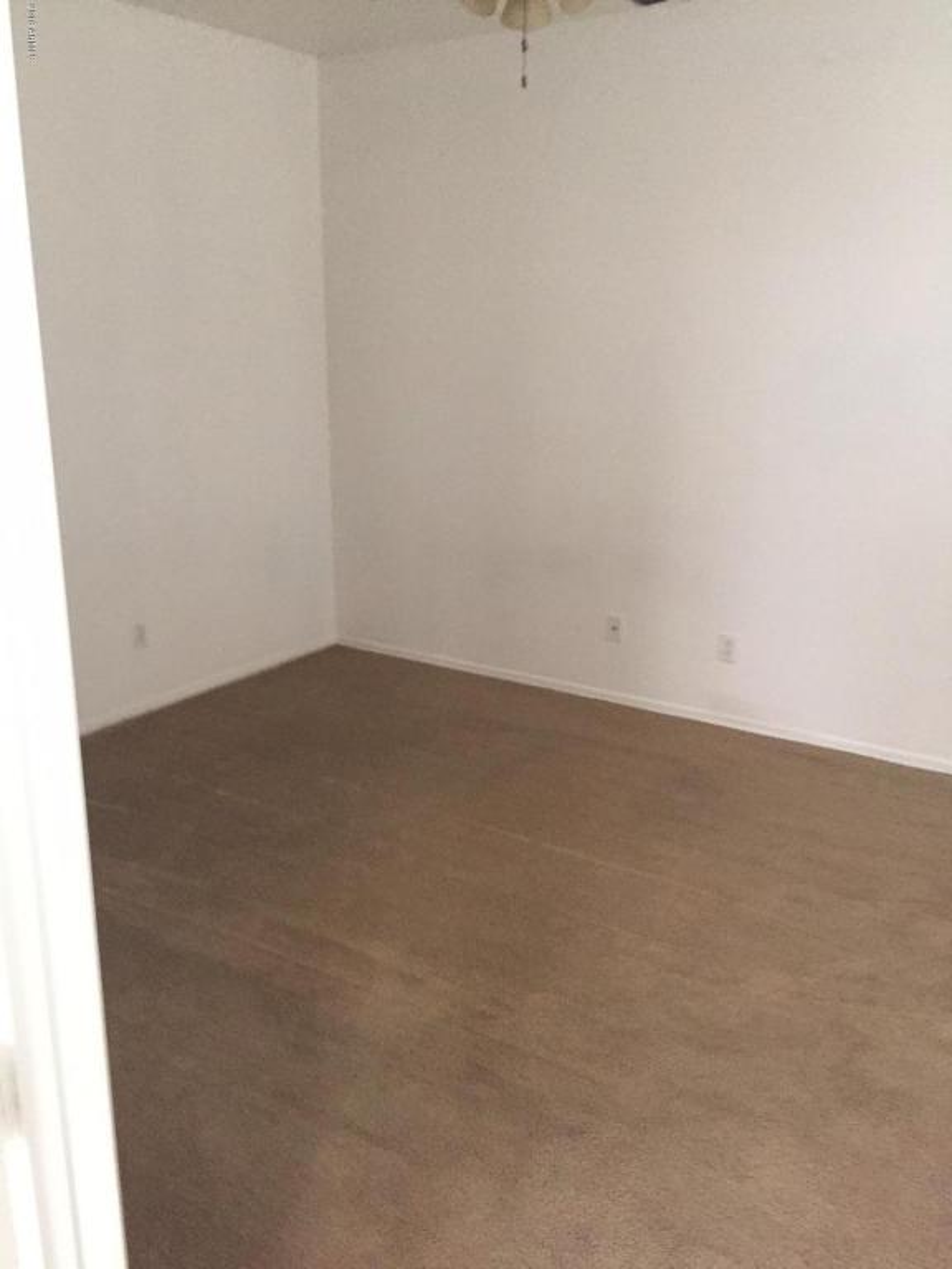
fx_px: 1063
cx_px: 476
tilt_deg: -17.4
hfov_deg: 48.2
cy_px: 634
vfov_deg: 61.7
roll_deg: -1.3
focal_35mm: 29
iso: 250
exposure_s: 1/30
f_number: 2.2
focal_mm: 4.15
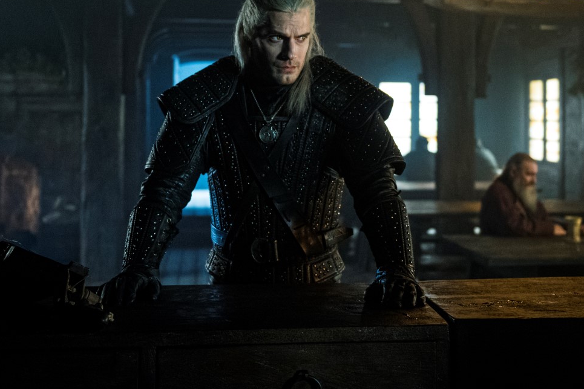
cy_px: 87
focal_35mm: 63
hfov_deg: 31.8
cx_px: 335
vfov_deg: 21.4
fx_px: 1022
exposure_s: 1/100
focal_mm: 38
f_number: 2.8
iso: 2000
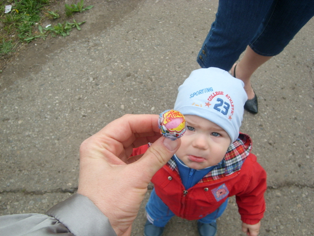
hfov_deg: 52.6
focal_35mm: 35
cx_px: 157
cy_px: 118
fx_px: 318
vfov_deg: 40.7
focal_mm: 5.8
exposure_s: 1/419
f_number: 2.8
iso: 50
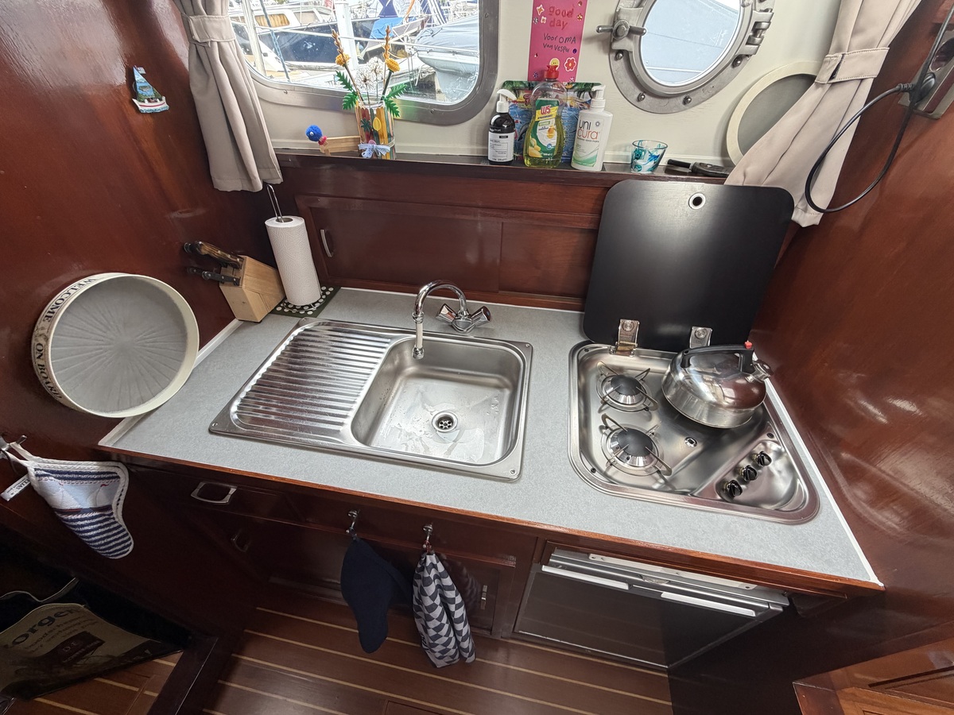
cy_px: 358
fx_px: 386
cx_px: 477
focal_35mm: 14
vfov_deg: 85.7
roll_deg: +2.1
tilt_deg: -40.7
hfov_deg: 102.1
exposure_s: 1/121
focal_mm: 2.22
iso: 250
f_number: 2.2
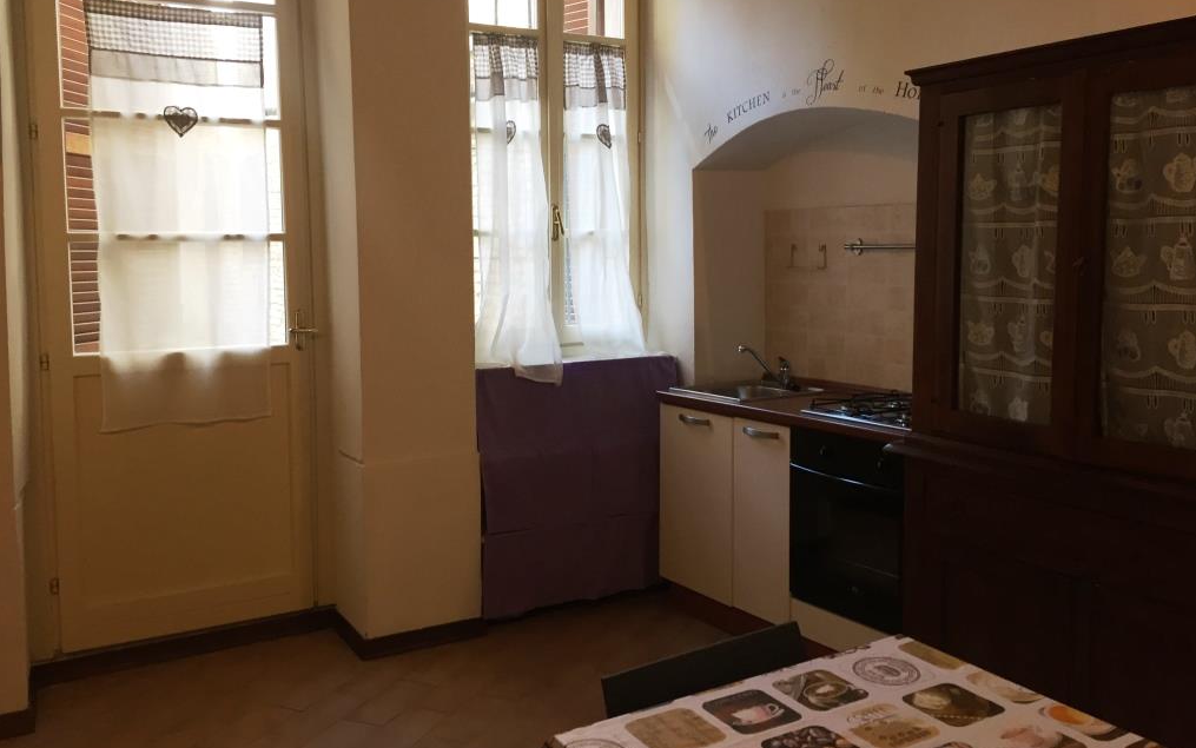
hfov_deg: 61.2
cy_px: 323
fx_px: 1011
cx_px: 601
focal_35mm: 31
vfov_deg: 40.5
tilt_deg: -5.1
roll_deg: -0.3
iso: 100
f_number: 2.2
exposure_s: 1/33
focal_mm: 4.15
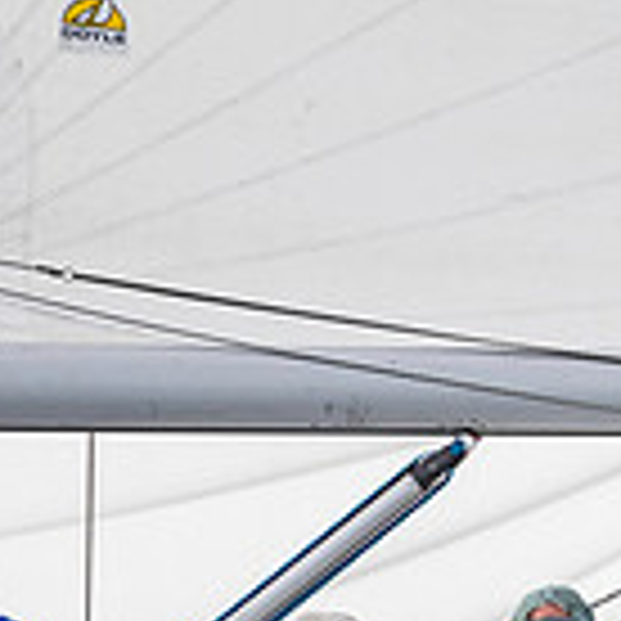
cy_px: 727
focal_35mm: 1607
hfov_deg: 1.1
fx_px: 32616
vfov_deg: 1.1
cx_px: 860
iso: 200
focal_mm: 300
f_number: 4
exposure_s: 1/3200
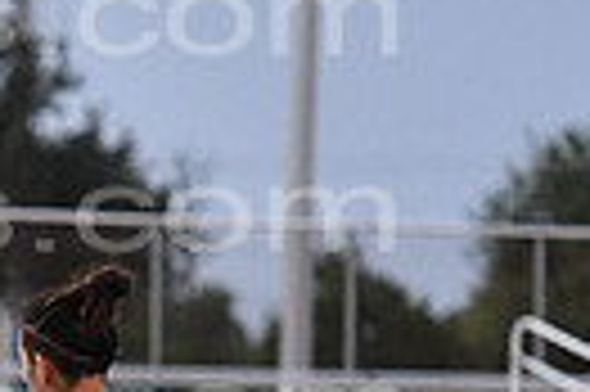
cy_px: 516
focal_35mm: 865
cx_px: -608
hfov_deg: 2.4
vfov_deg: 1.6
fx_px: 14159
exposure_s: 1/800
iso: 3200
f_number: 3.2
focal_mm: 130
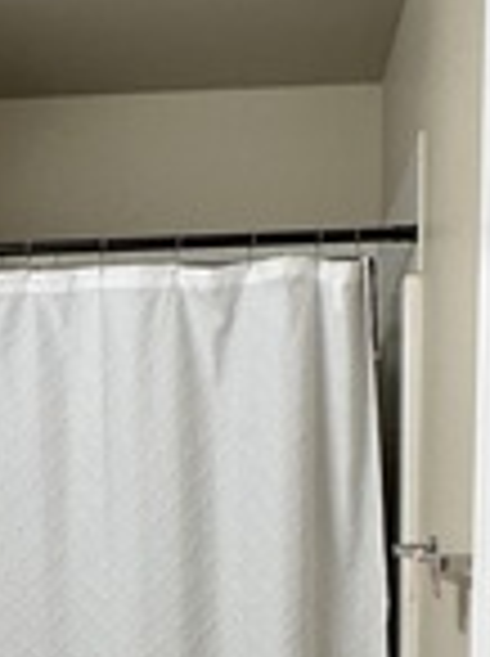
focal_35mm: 64
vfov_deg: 28.0
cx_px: 180
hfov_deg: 22.8
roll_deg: +0.2
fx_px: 1211
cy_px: 695
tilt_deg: -7.8
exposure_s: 1/120
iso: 160
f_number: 2.2
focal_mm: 2.22
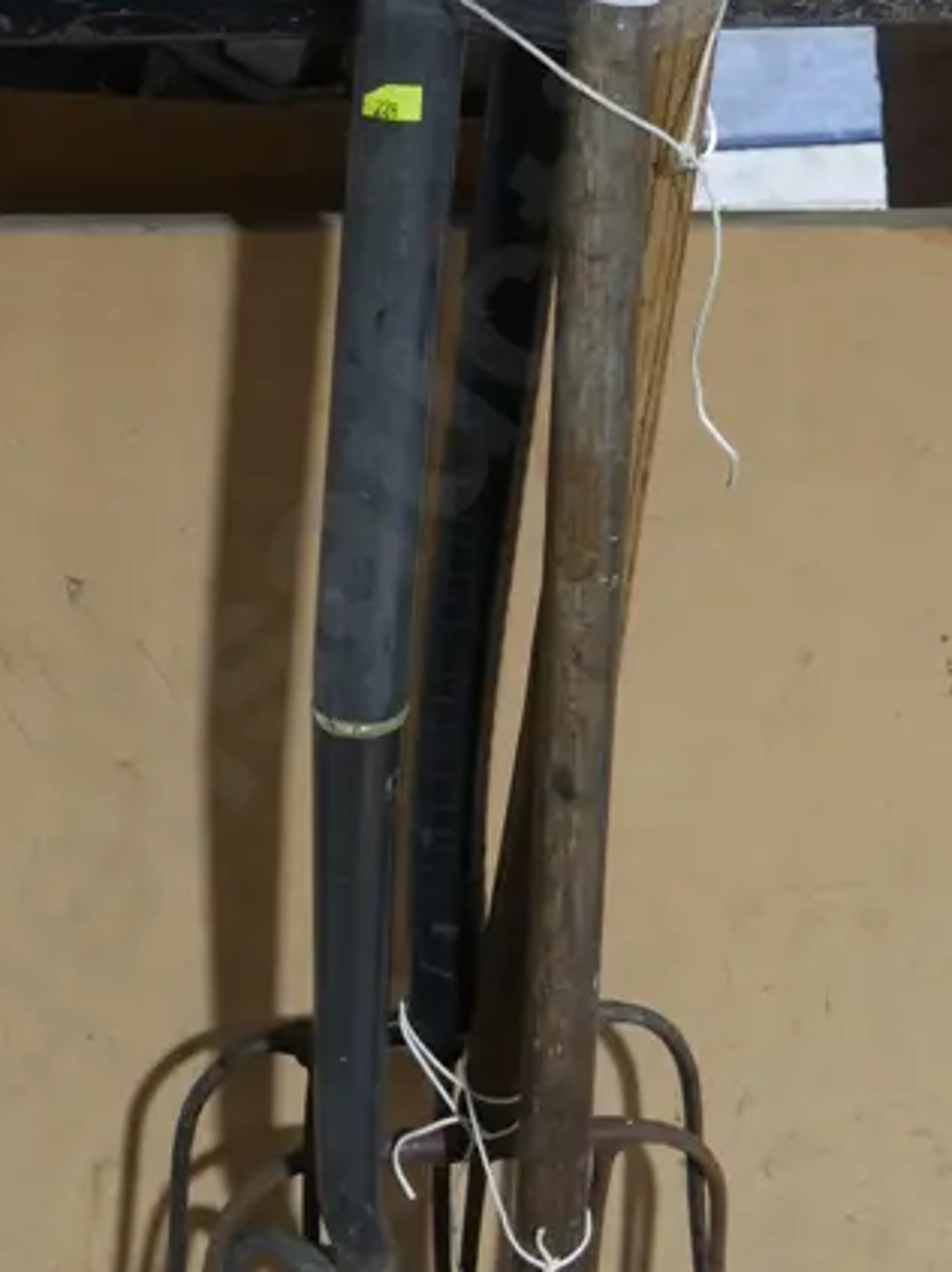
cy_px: 416
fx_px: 2496
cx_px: 446
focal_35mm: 68
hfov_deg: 21.6
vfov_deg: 28.4
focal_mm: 14
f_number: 3.5
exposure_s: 1/60
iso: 800
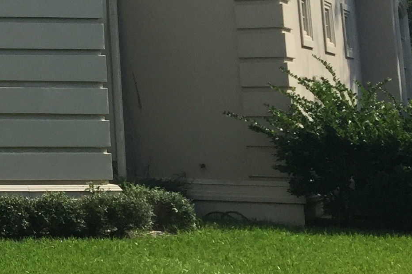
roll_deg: +0.1
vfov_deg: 12.4
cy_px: -120
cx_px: -299
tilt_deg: +10.6
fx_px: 1213
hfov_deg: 16.5
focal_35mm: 106
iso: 32
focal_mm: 4.15
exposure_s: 1/1647
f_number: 2.2
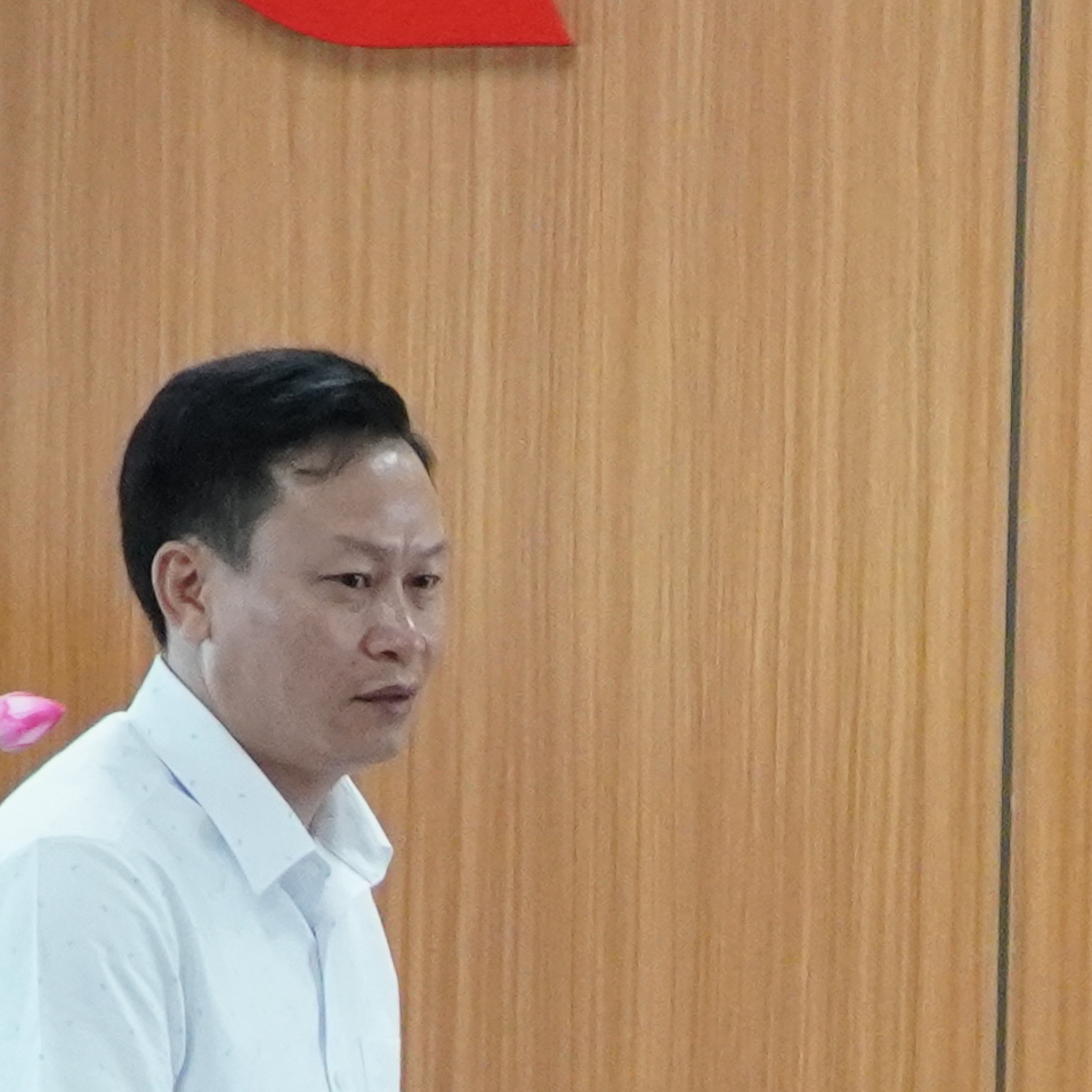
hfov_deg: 7.0
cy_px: 1626
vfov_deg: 7.0
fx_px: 8839
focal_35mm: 248
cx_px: 1292
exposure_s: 1/250
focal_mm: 31
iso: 2000
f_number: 4
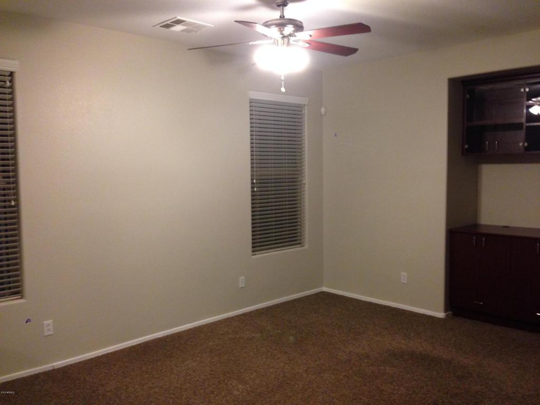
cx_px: 270
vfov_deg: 42.9
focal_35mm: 33
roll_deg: +0.0
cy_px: 202
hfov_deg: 55.4
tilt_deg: -4.9
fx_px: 515
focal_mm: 4.12
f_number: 2.4
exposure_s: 1/20
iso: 250
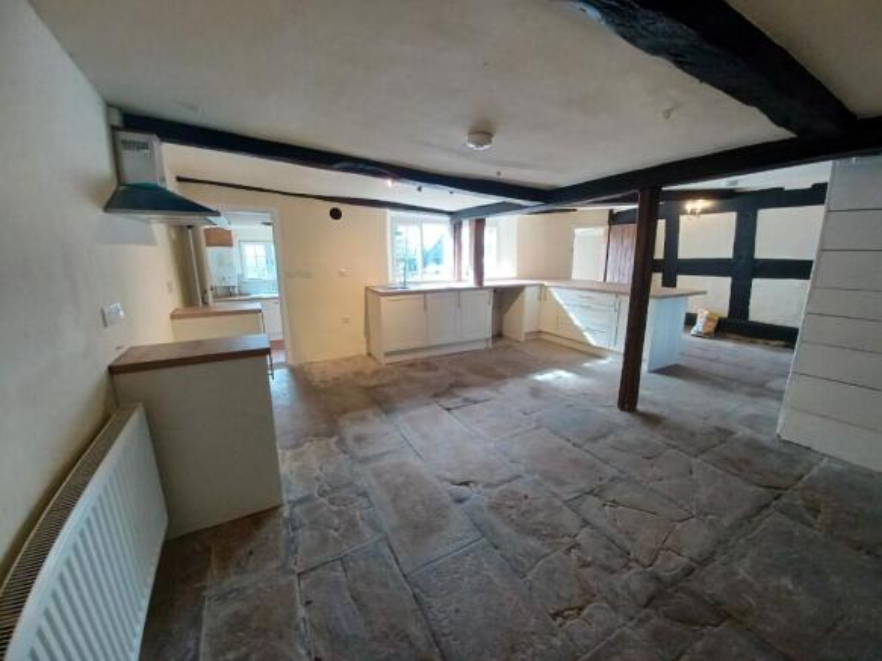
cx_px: 441
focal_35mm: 13
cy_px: 330
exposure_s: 1/50
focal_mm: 1.42
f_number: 2.2
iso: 160
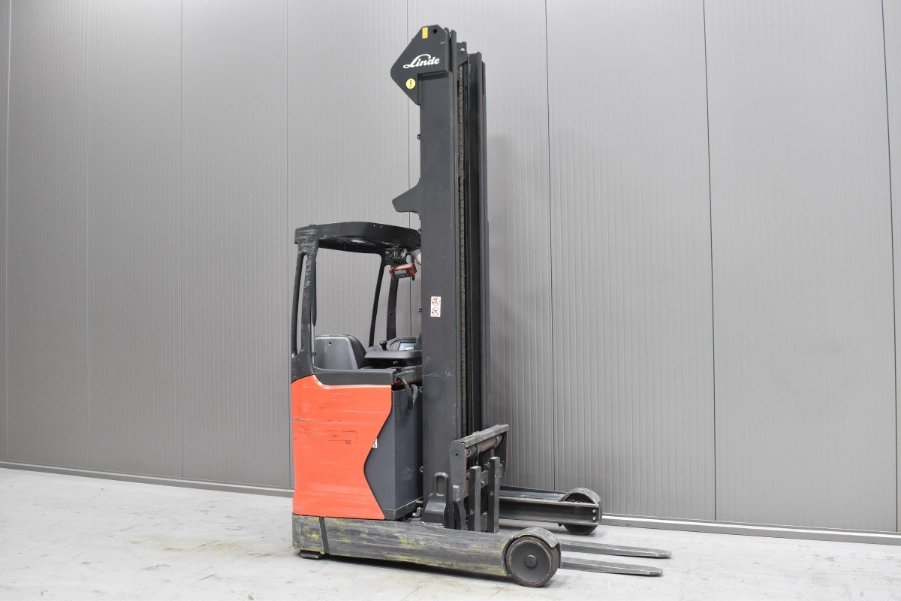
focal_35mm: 33
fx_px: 826
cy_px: 300
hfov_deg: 57.2
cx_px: 450
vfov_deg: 40.0
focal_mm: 22
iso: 1600
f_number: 5.6
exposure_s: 1/20
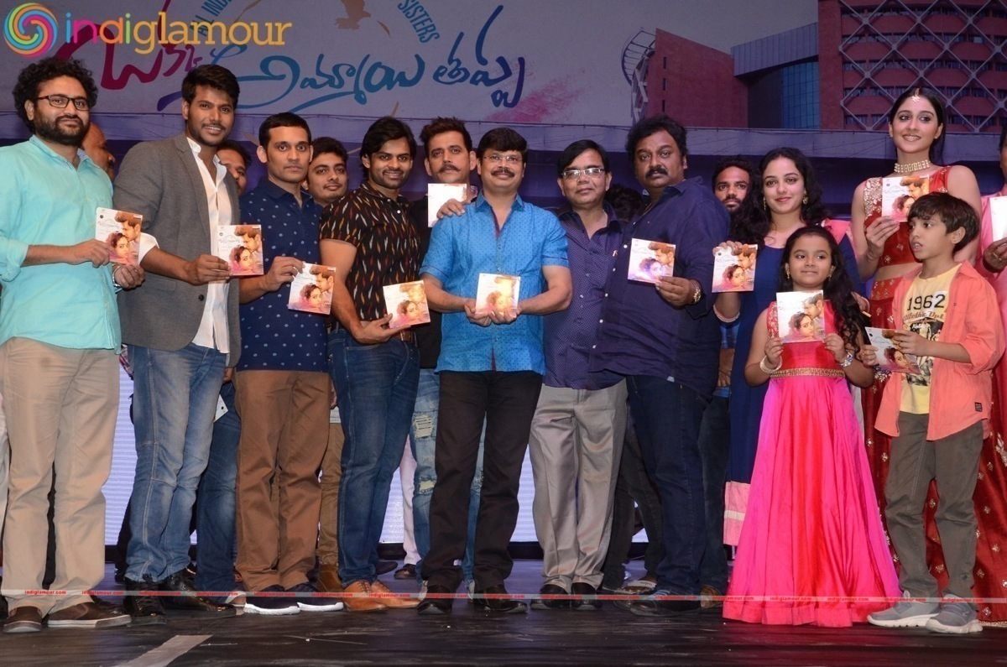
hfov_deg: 33.5
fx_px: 1675
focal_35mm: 60
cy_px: 334
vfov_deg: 22.5
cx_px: 504
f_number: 7.1
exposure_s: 1/125
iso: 1250
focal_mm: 40
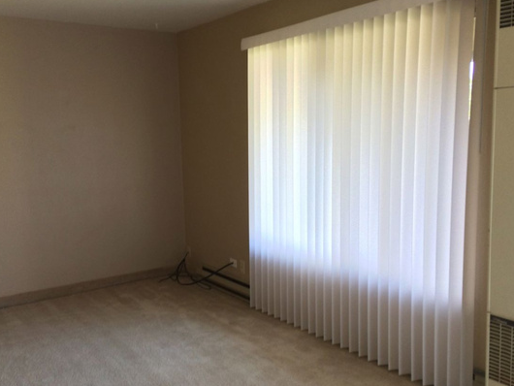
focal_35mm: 35
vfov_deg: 40.7
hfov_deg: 52.6
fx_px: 520
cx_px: 243
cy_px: 195
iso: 50
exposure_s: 1/30
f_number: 2.2
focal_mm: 4.15
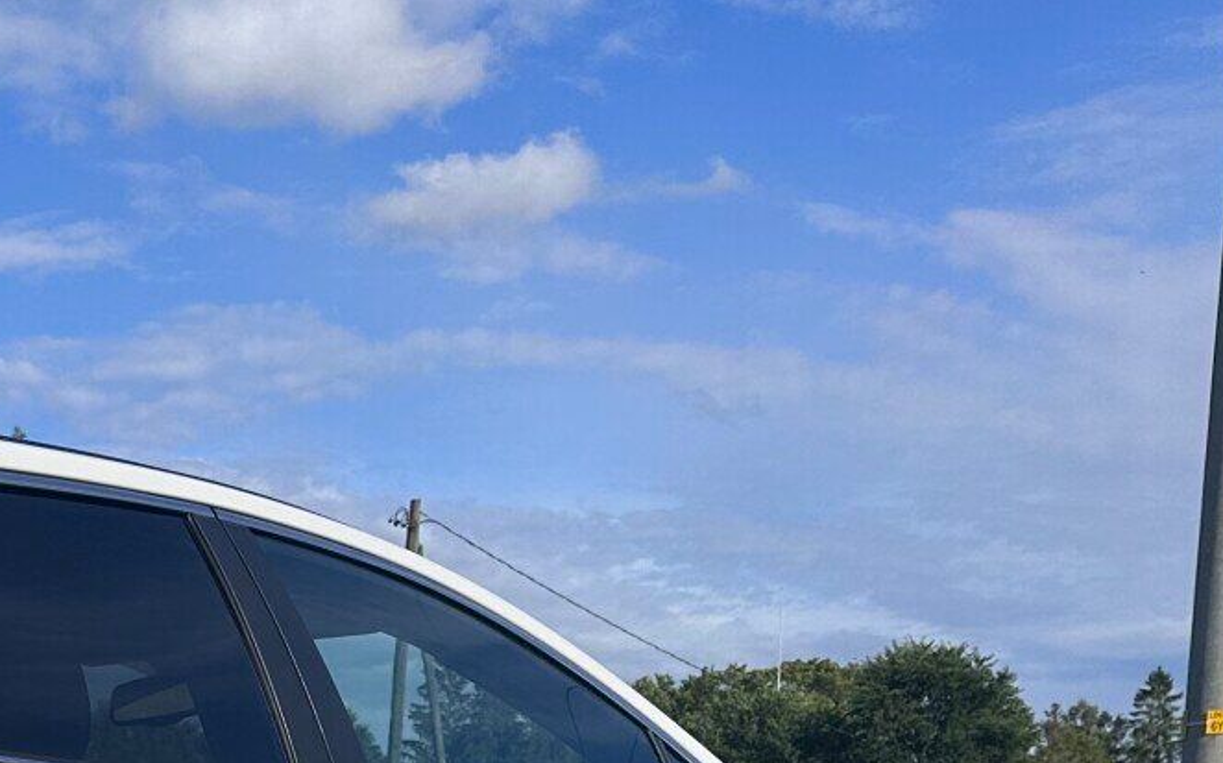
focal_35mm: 75
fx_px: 2499
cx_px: -179
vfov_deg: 15.2
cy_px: 1350
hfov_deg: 25.2
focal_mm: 6.86
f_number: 1.78
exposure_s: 1/8197
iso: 80
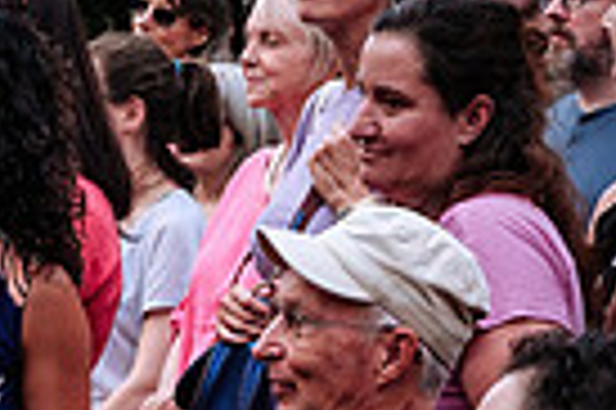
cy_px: 750
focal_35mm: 331
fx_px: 5657
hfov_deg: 6.1
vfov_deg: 4.1
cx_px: -400
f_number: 4
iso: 400
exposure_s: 1/500
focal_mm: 52
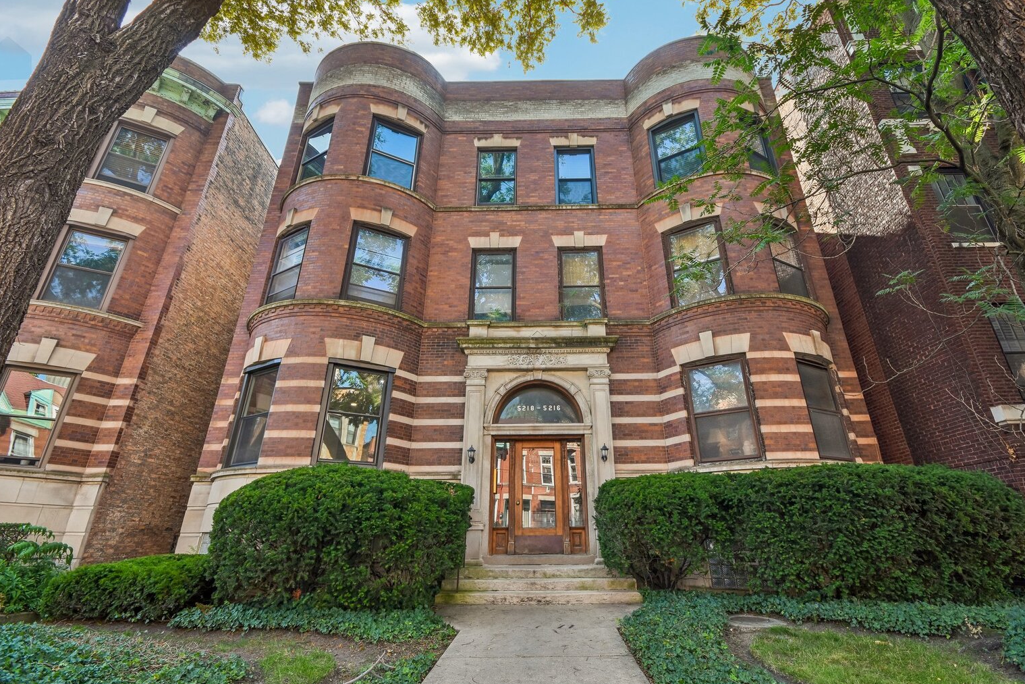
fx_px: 456
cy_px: 323
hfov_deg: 96.6
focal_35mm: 16
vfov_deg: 73.7
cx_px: 541
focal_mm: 10
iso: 200
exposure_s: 1/40
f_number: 8
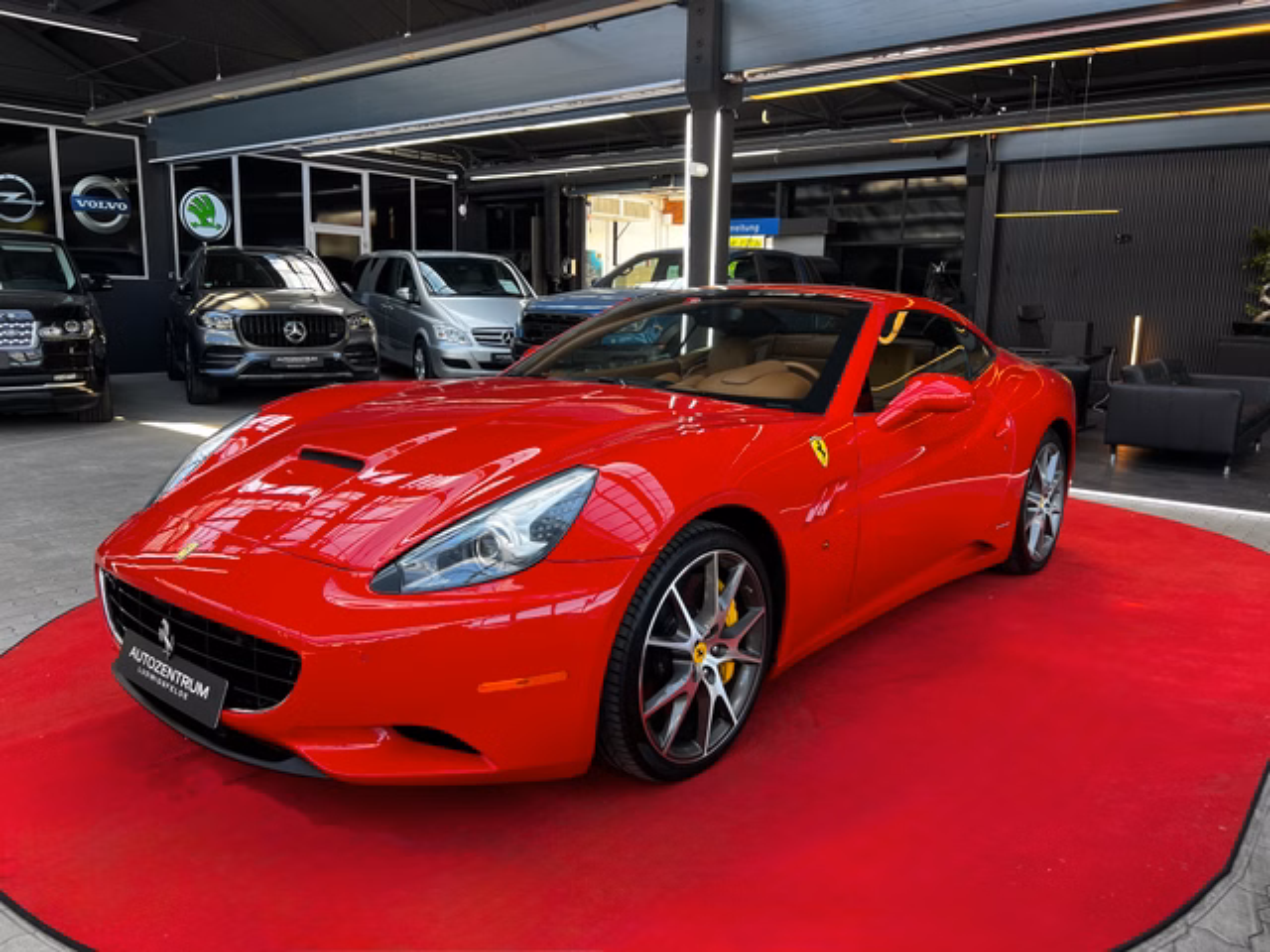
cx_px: 635
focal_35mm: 26
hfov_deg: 67.3
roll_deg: -1.5
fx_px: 954
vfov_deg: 53.1
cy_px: 476
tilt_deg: -10.3
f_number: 1.5
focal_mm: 5.7
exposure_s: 1/100
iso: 50
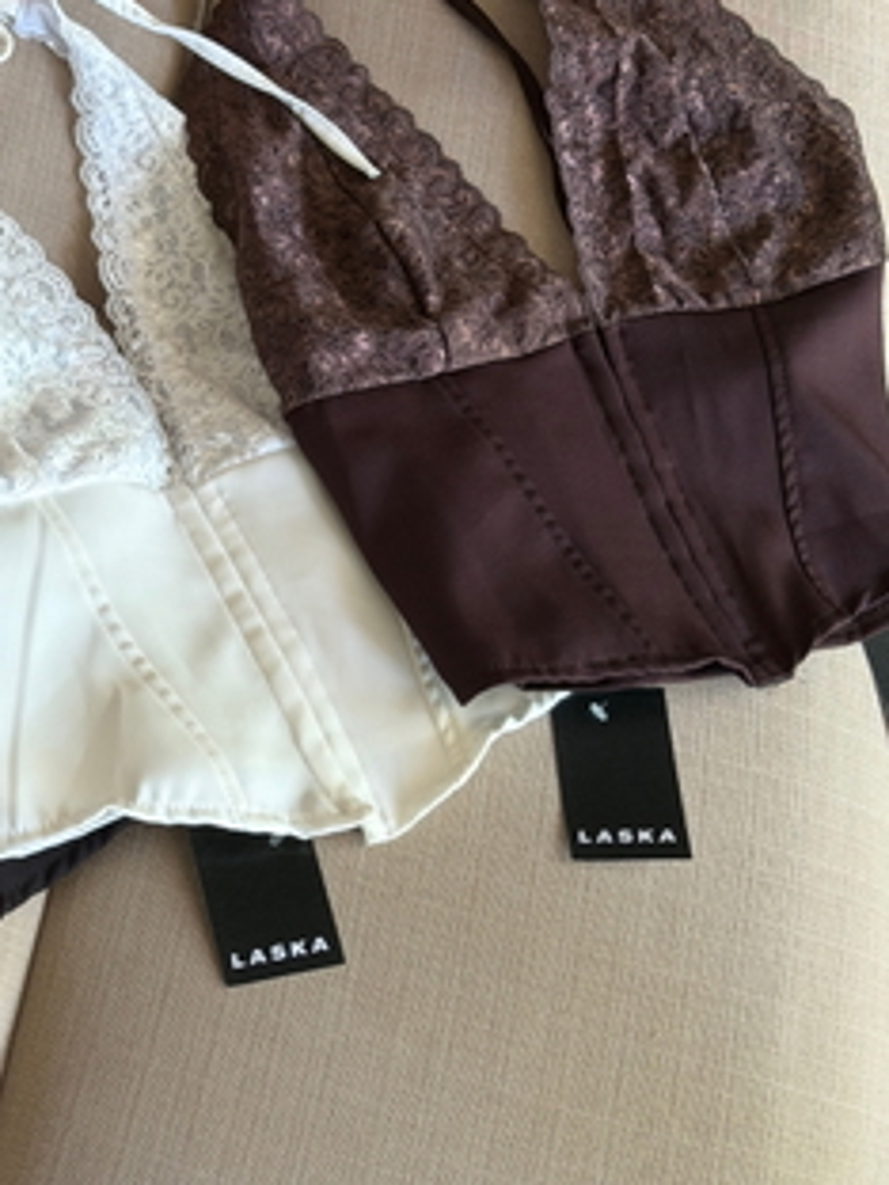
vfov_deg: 23.8
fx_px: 2808
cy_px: 420
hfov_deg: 17.8
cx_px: 137
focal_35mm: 82
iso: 125
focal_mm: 6.76
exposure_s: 1/60
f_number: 1.78
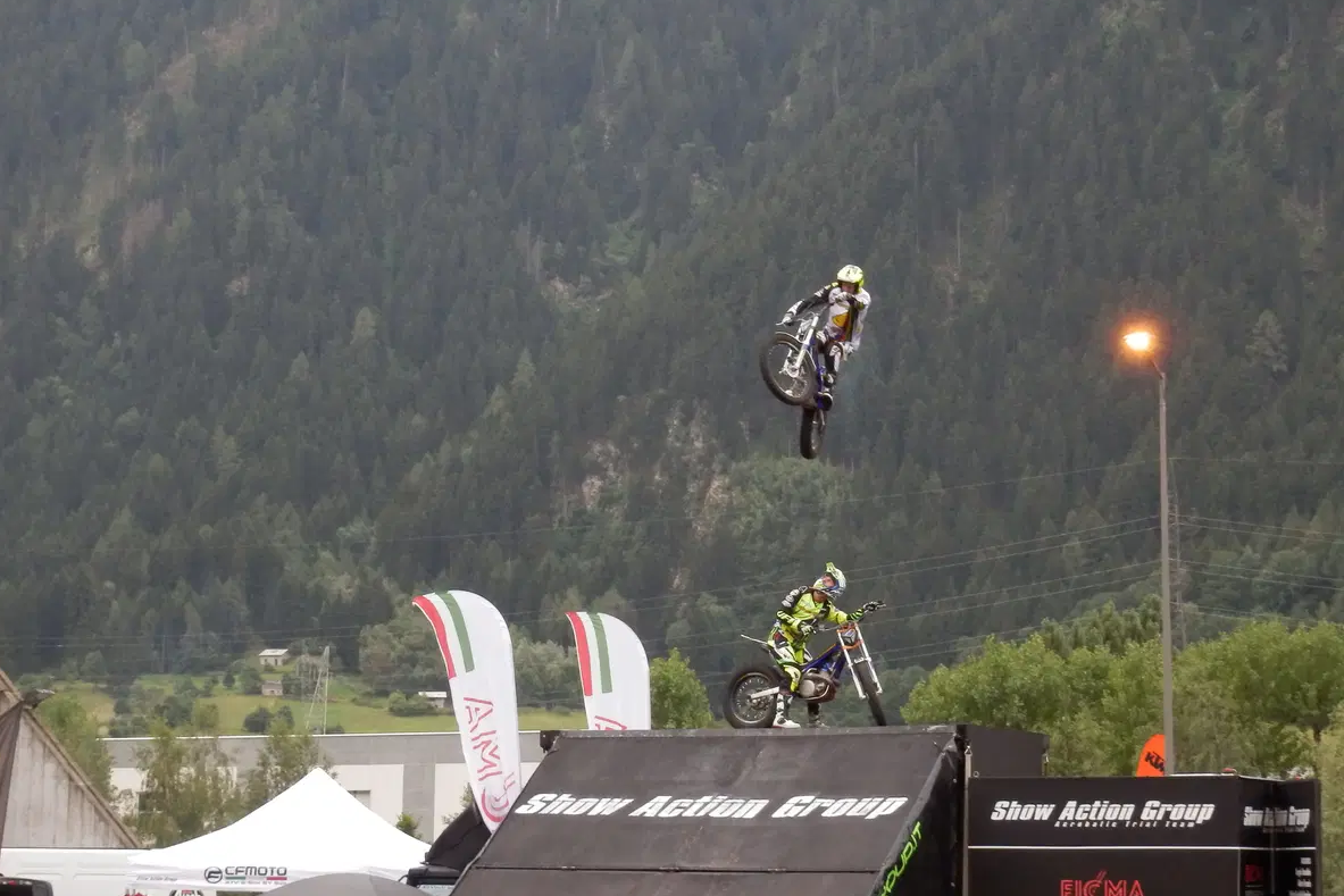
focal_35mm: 77
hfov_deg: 26.3
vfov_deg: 17.7
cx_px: 663
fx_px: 2875
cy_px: 483
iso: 500
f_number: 4.5
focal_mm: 13.1
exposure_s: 1/100
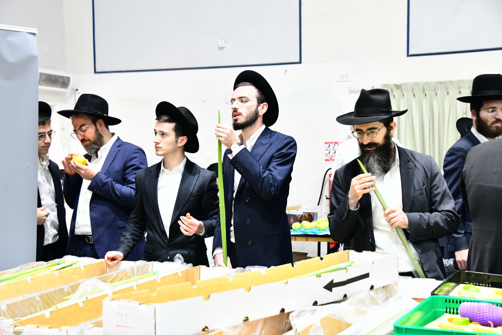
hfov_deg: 35.6
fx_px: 781
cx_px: 251
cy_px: 168
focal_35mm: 56
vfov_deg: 24.2
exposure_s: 1/125
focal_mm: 56
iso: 2500
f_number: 5.6
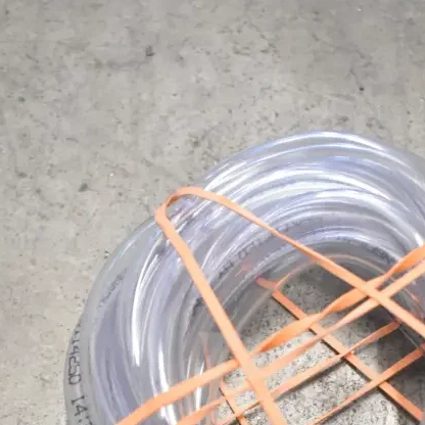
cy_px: 413
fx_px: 1208
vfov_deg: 19.5
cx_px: 289
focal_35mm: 87
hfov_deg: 19.9
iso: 3200
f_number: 4.2
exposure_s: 1/50
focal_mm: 31
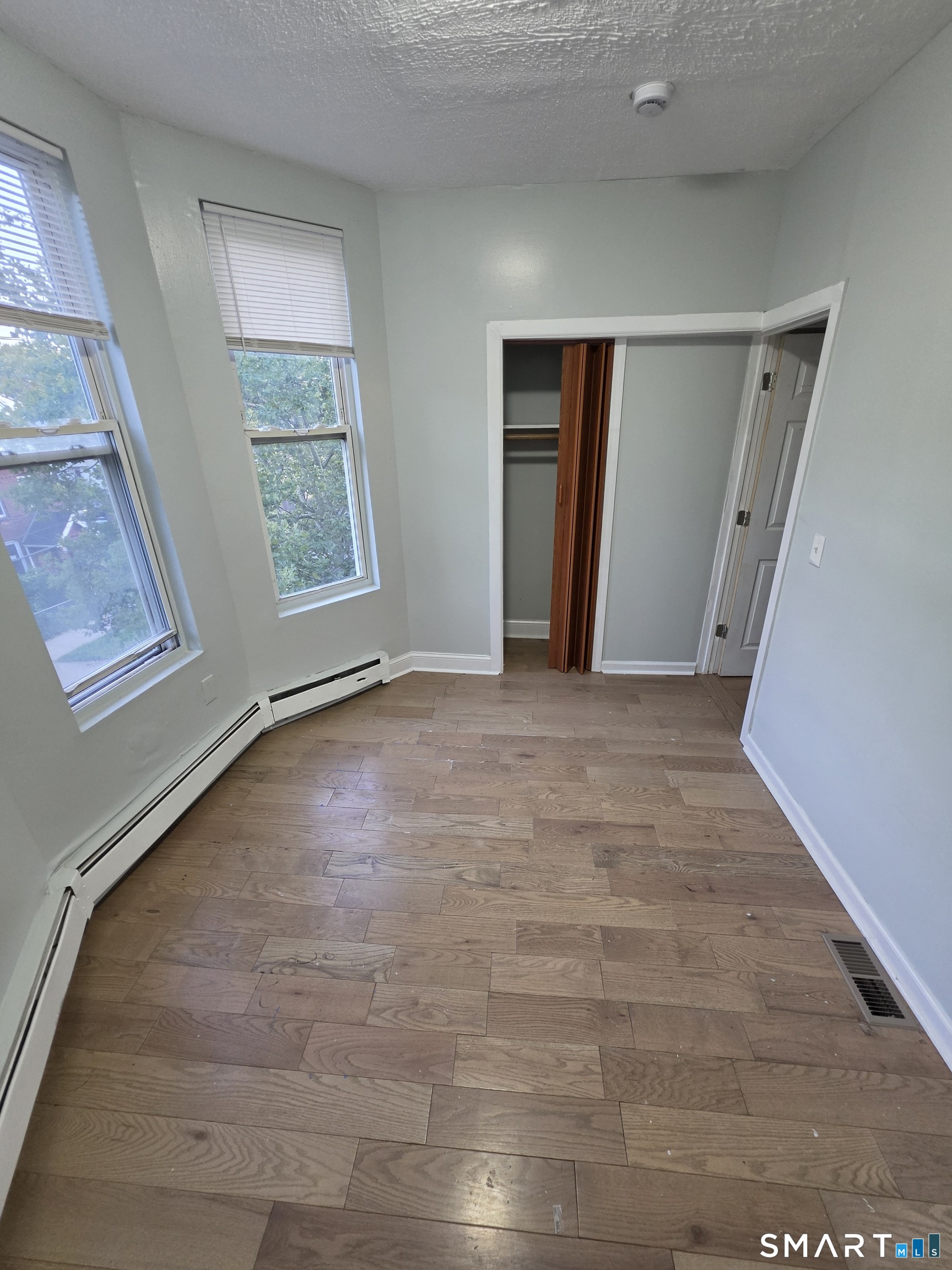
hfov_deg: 89.9
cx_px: 476
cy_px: 635
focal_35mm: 13
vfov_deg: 106.2
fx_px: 477
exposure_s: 1/60
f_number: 1.9
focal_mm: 2.2
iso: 320
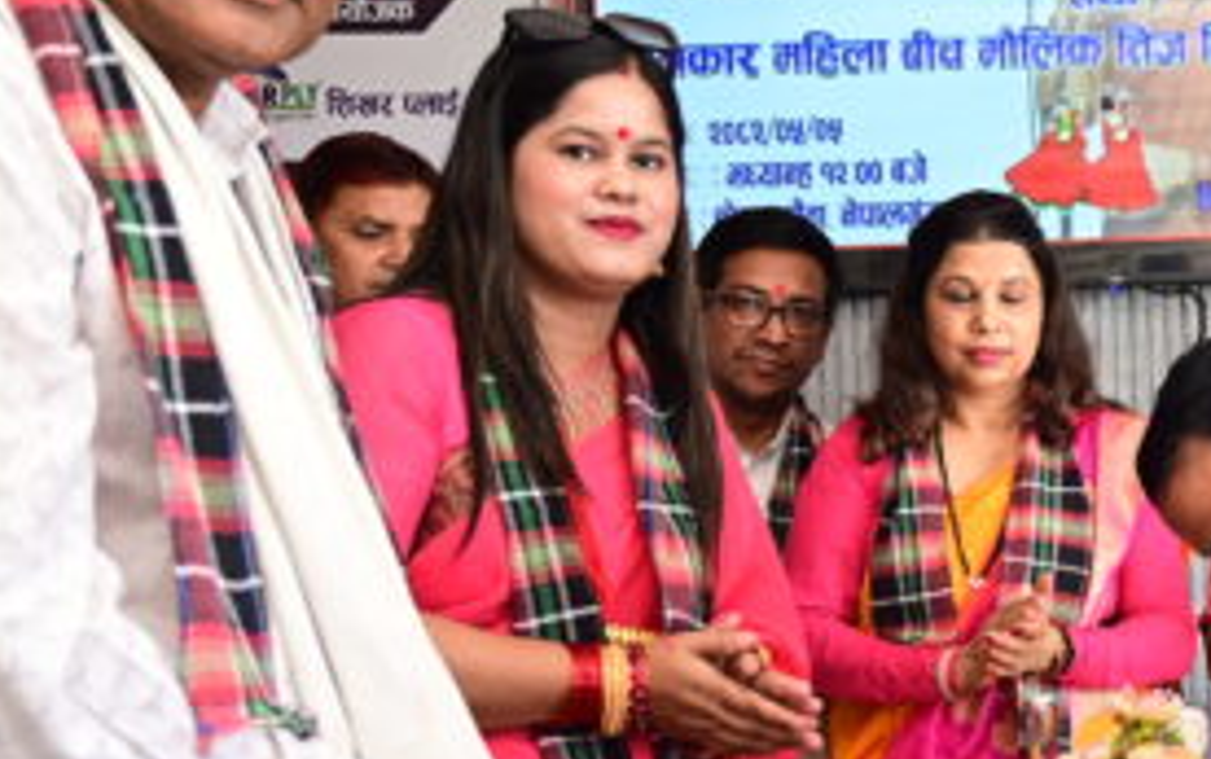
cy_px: 533
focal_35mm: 68
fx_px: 2246
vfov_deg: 19.1
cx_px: 1321
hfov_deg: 27.7
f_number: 4
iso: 400
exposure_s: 1/100
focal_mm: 24
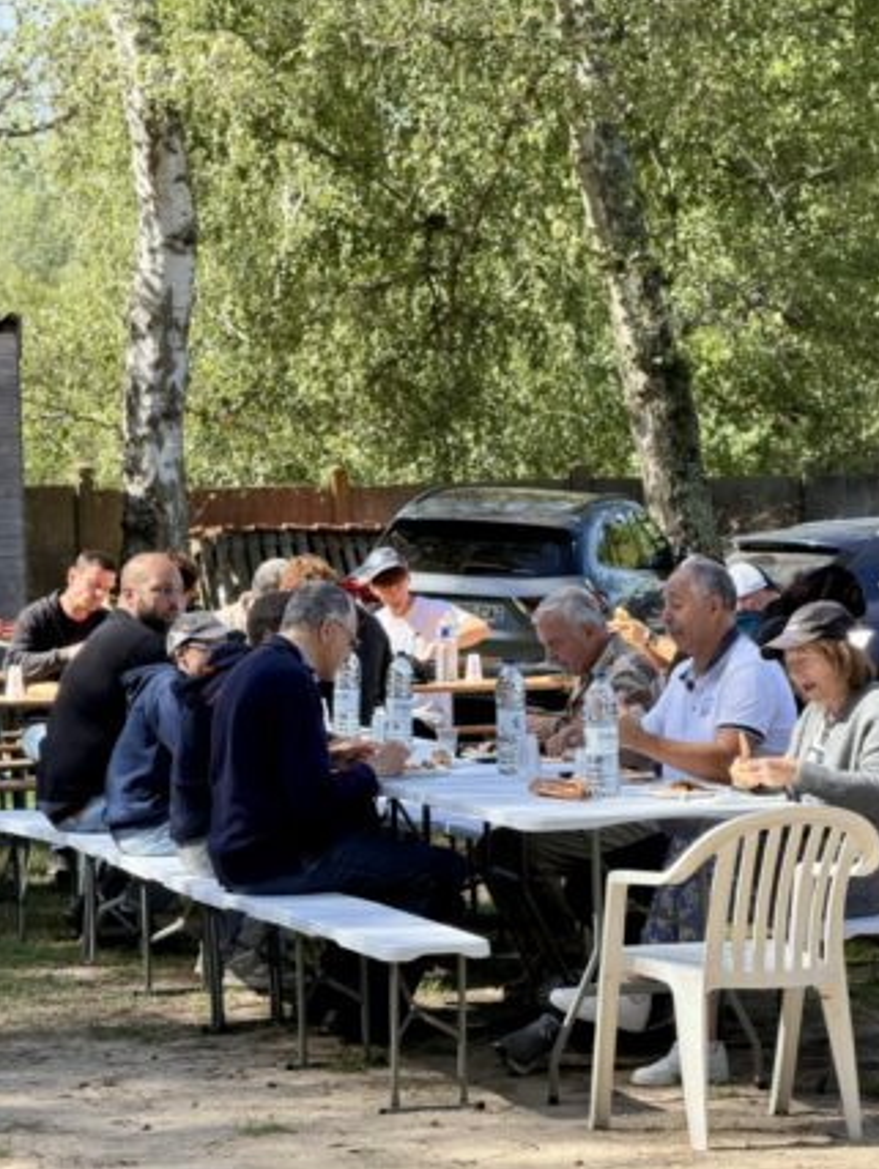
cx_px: 483
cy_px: 616
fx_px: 3955
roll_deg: +0.1
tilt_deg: -2.0
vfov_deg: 16.8
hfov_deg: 12.7
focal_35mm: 117
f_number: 2.8
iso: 50
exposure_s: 1/210
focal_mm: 16.89
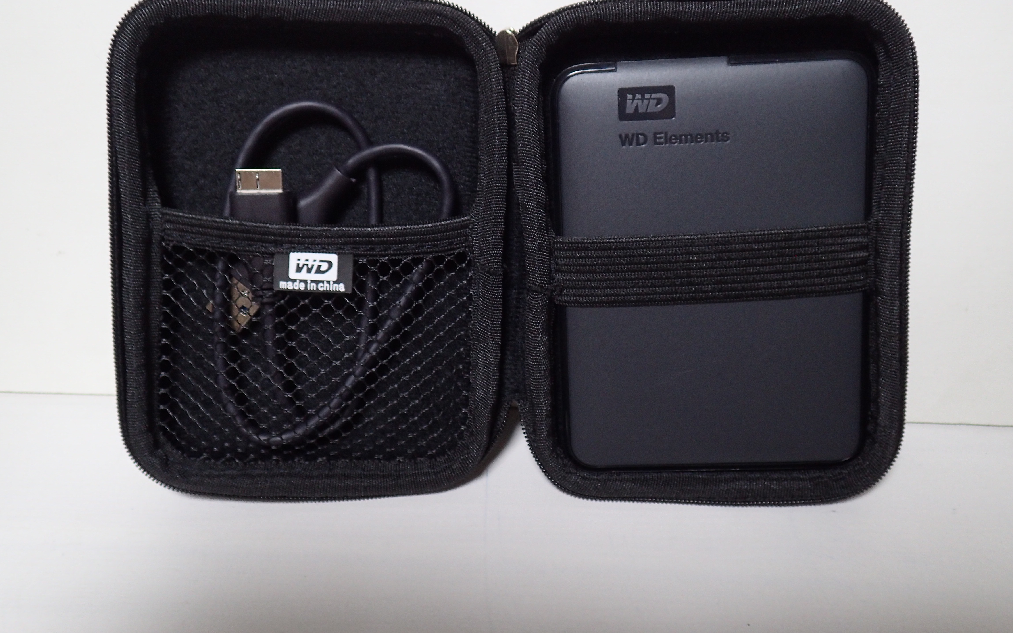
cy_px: 302
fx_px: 883
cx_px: 506
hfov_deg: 59.7
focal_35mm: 32
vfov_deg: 39.4
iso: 250
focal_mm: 5.5
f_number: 2.3
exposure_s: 1/30
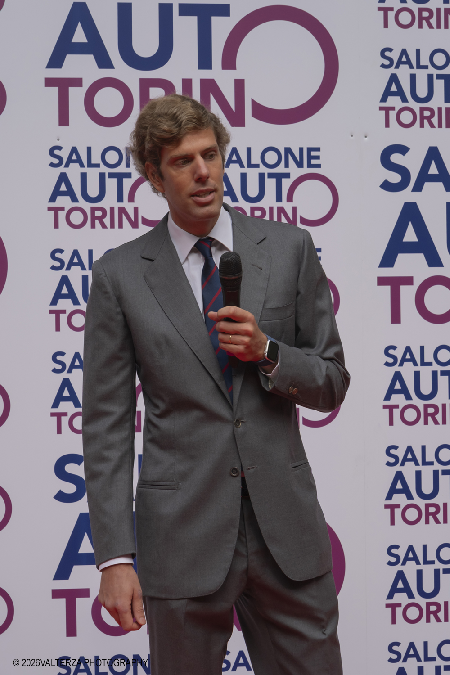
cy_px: 338
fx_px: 2250
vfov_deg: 17.1
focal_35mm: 120
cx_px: 225
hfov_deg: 11.4
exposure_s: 1/160
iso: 400
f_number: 9
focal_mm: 80
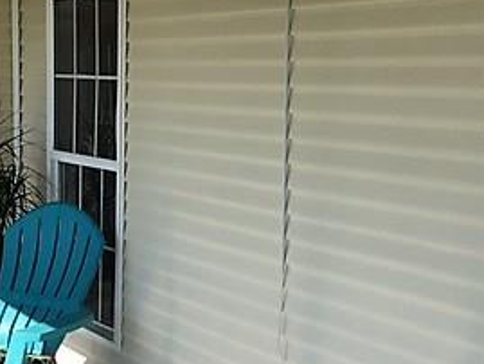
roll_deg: -1.5
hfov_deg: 28.1
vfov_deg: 21.3
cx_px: 259
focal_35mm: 69
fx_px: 965
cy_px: 240
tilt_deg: -6.7
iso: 25
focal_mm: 4.15
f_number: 2.2
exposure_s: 1/1282
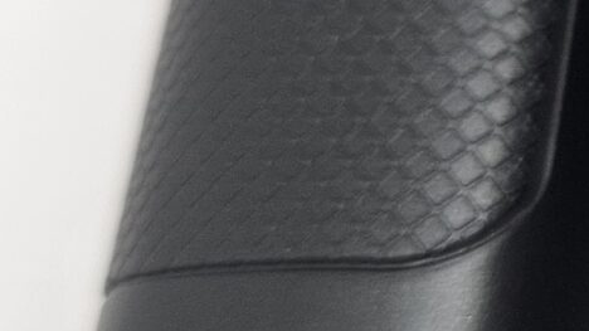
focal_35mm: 137
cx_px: 1267
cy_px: -211
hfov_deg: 13.1
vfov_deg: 8.6
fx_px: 2139
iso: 32
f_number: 1.8
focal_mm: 5.4
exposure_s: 1/100
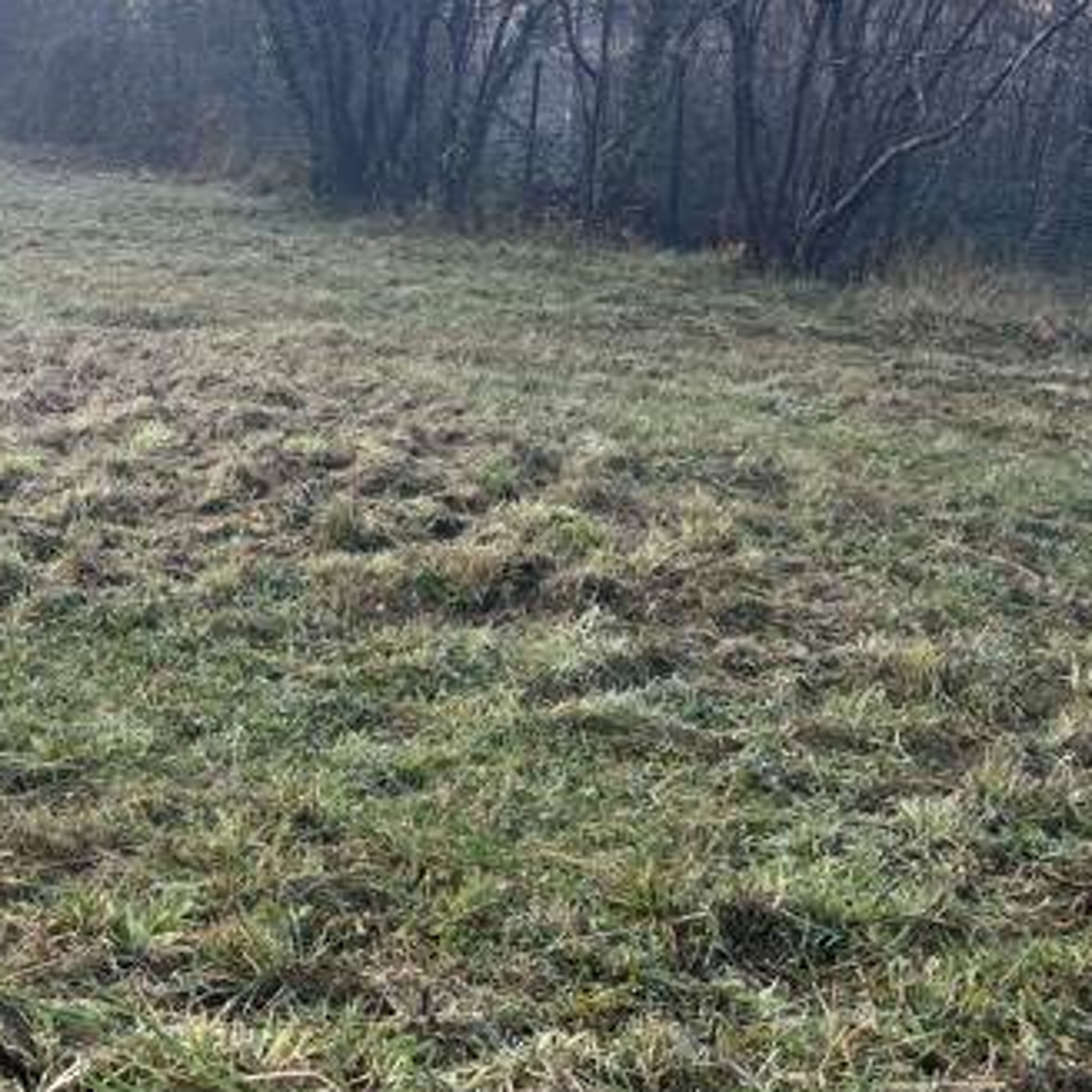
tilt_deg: -4.4
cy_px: 223
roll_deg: -2.3
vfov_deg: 29.9
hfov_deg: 27.4
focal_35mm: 56
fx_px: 1999
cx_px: -170
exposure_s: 1/563
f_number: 1.6
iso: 50
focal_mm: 5.1
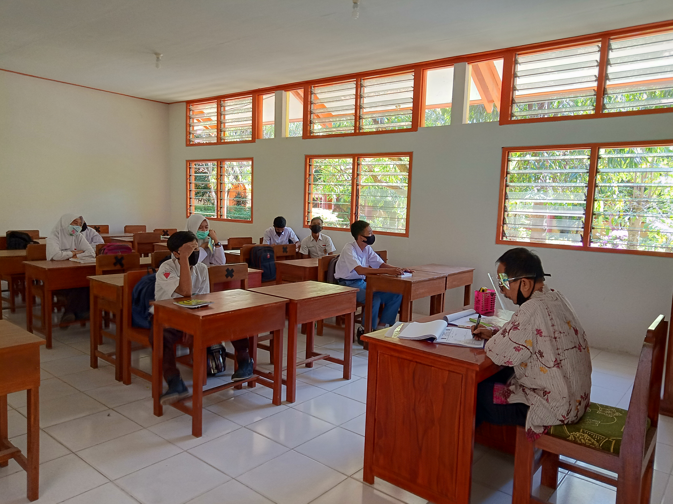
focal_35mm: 26
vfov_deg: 53.1
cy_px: 252
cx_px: 336
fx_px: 505
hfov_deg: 67.3
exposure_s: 1/33.3
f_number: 2.2
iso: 140
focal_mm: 3.46
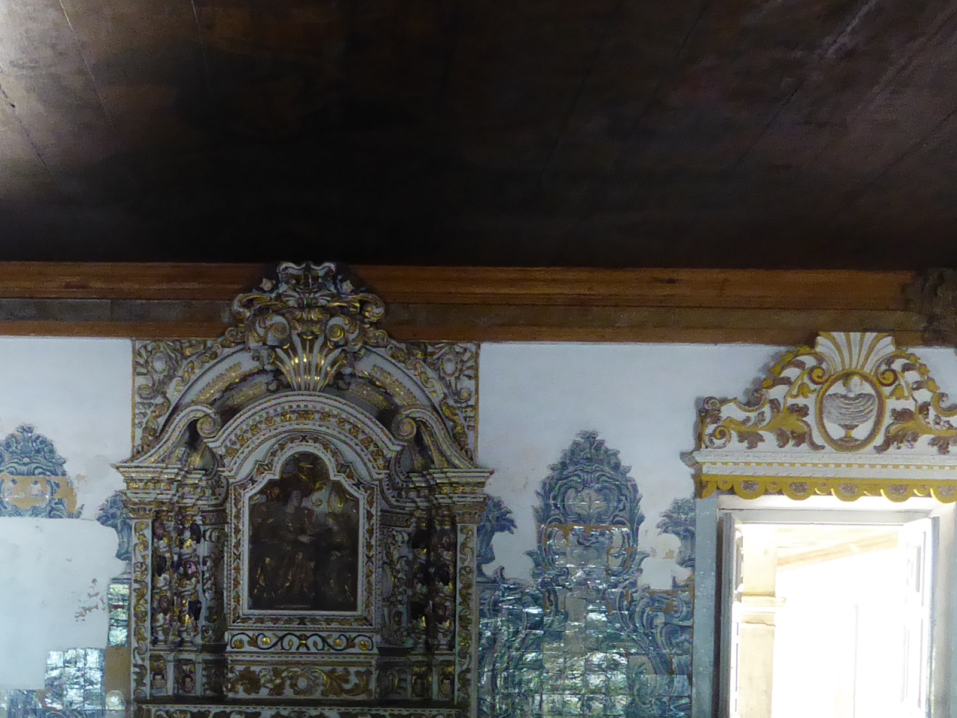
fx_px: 1659
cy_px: 729
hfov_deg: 31.9
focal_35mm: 60
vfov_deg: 23.3
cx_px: 325
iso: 400
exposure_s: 1/13
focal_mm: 4.3
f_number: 3.3
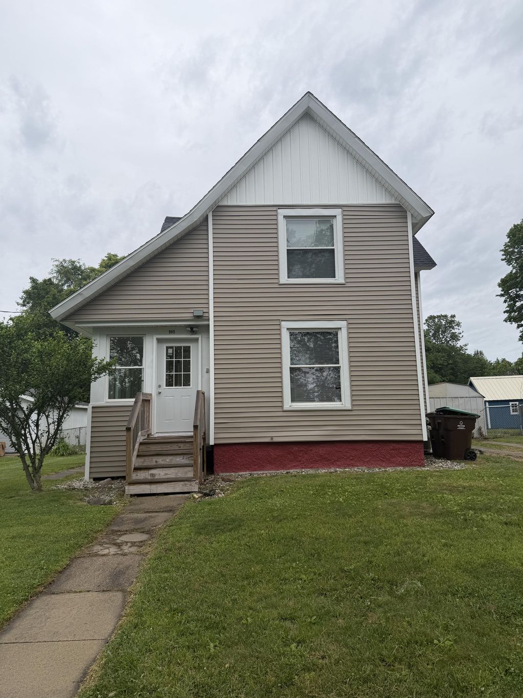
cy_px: 349
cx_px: 262
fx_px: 483
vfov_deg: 71.6
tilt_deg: +9.6
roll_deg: +1.9
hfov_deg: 56.8
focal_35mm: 24
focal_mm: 6.76
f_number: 1.78
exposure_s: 1/1032
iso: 80
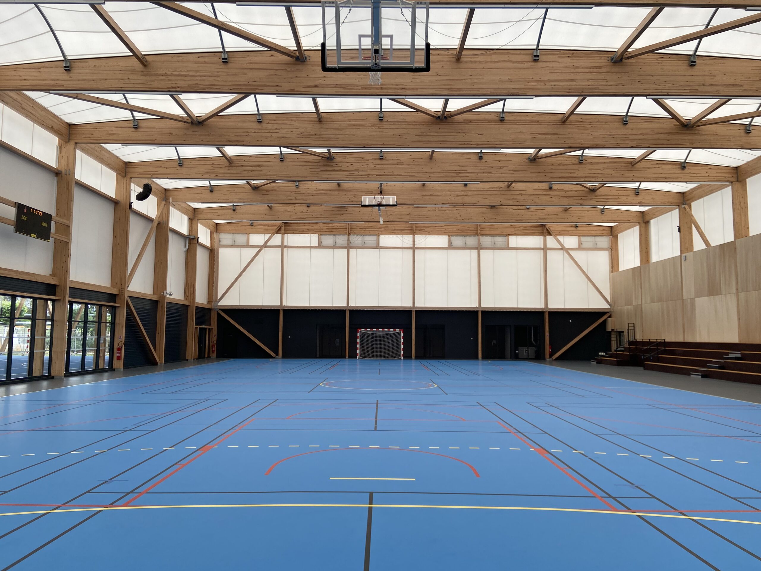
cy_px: 286
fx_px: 572
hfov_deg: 67.3
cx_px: 380
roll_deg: -0.9
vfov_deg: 53.1
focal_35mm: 26
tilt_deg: +5.6
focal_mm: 4.25
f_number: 1.8
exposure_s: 1/271
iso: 32
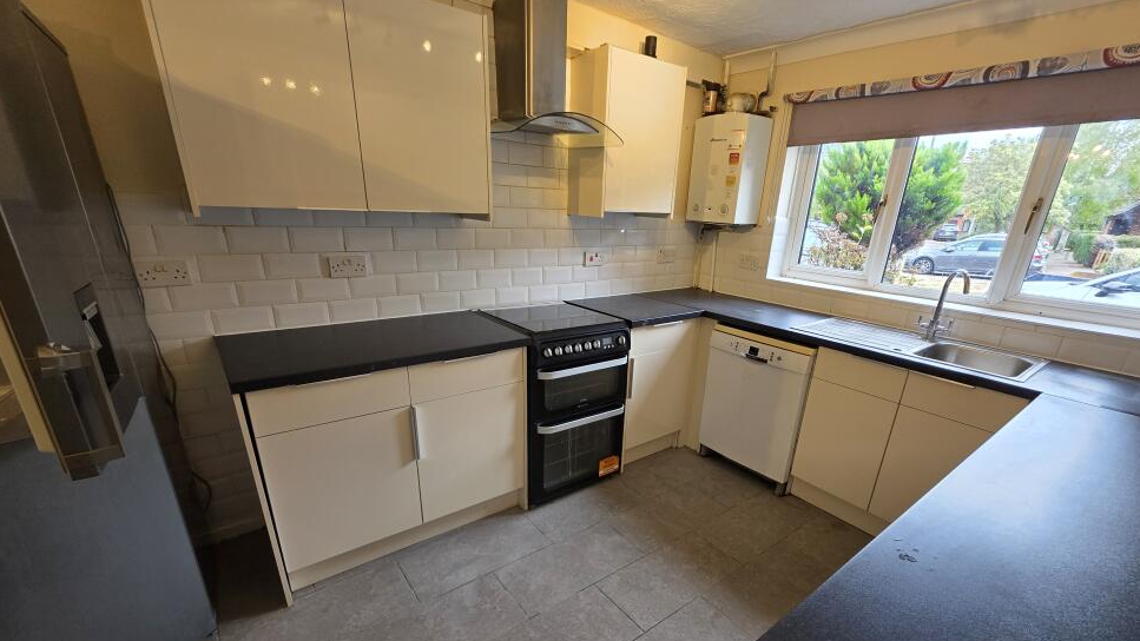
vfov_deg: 69.6
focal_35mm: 15
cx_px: 599
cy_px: 394
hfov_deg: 102.9
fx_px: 453
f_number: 1.9
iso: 50
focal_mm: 2.2
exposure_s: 1/100
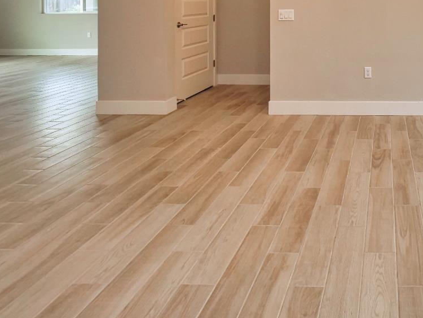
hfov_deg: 54.1
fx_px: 342
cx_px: 392
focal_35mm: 28
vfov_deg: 43.2
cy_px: 5
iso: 800
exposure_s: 1/160
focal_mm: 7
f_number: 4.5
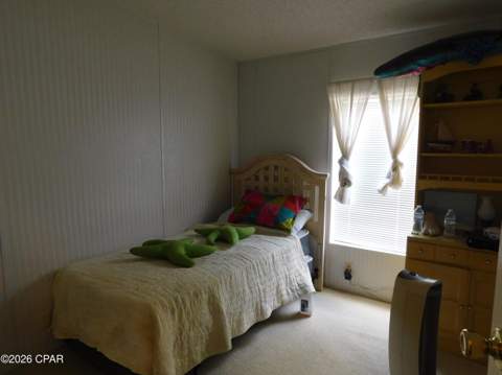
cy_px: 188
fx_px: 333
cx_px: 251
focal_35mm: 23
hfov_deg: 74.0
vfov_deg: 58.8
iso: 220
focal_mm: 4
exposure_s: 1/30
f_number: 3
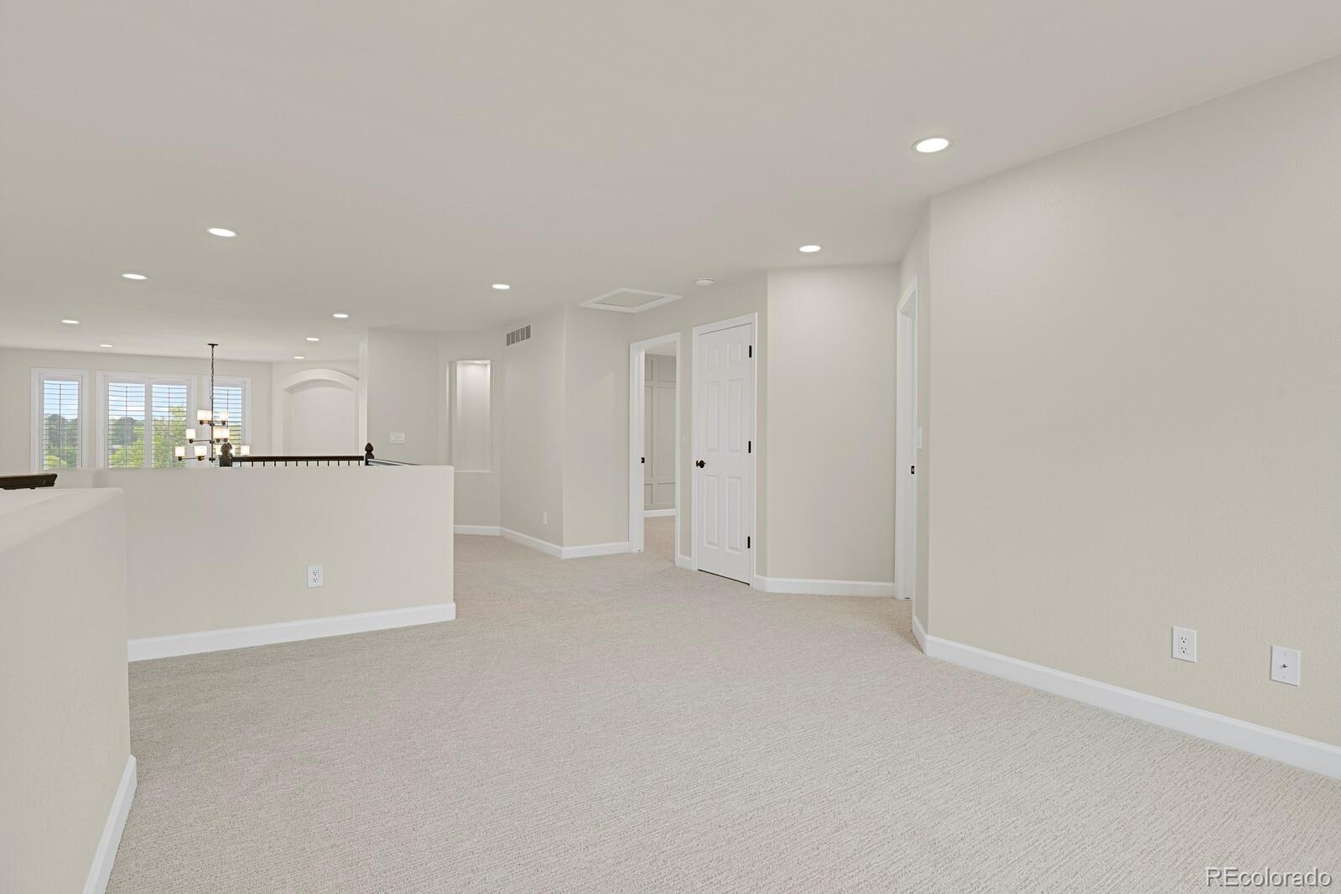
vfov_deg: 70.4
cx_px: 670
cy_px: 447
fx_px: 633
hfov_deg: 93.3
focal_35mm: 17
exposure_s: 1/20
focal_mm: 17
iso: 2800
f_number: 8
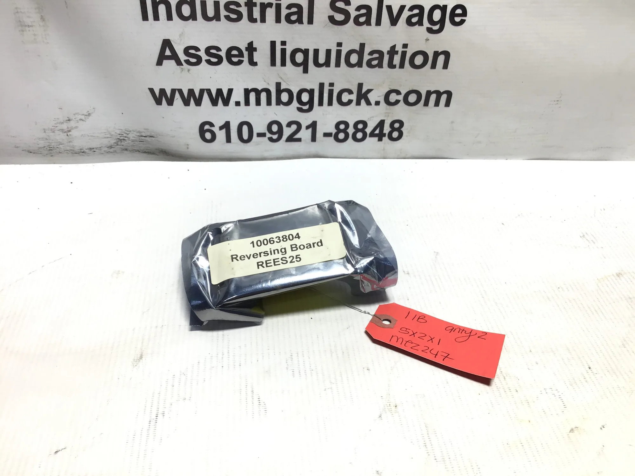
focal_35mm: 31
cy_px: 238
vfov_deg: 45.4
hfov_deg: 58.4
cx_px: 318
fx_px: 569
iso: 25
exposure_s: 1/120
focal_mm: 3.3
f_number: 2.4
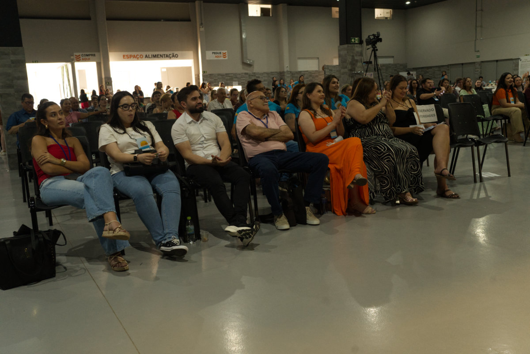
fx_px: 515
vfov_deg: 37.9
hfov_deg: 54.4
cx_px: 265
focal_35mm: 35
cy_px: 177
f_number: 5.6
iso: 5000
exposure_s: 1/100
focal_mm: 35
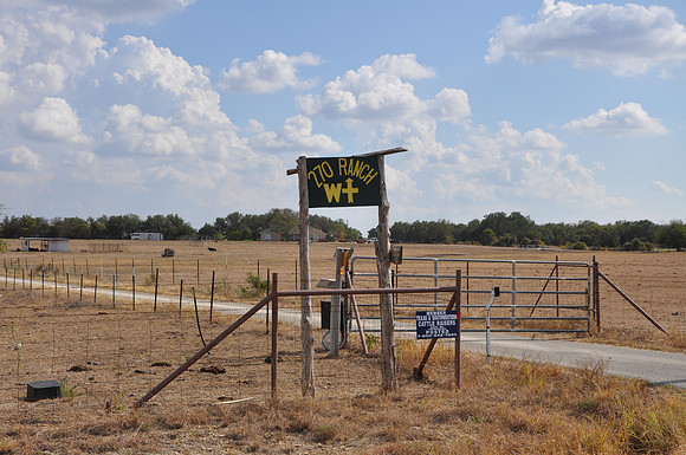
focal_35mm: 60
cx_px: 343
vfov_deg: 22.6
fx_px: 1142
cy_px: 228
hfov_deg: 33.4
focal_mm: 40
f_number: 10
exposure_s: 1/400
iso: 200
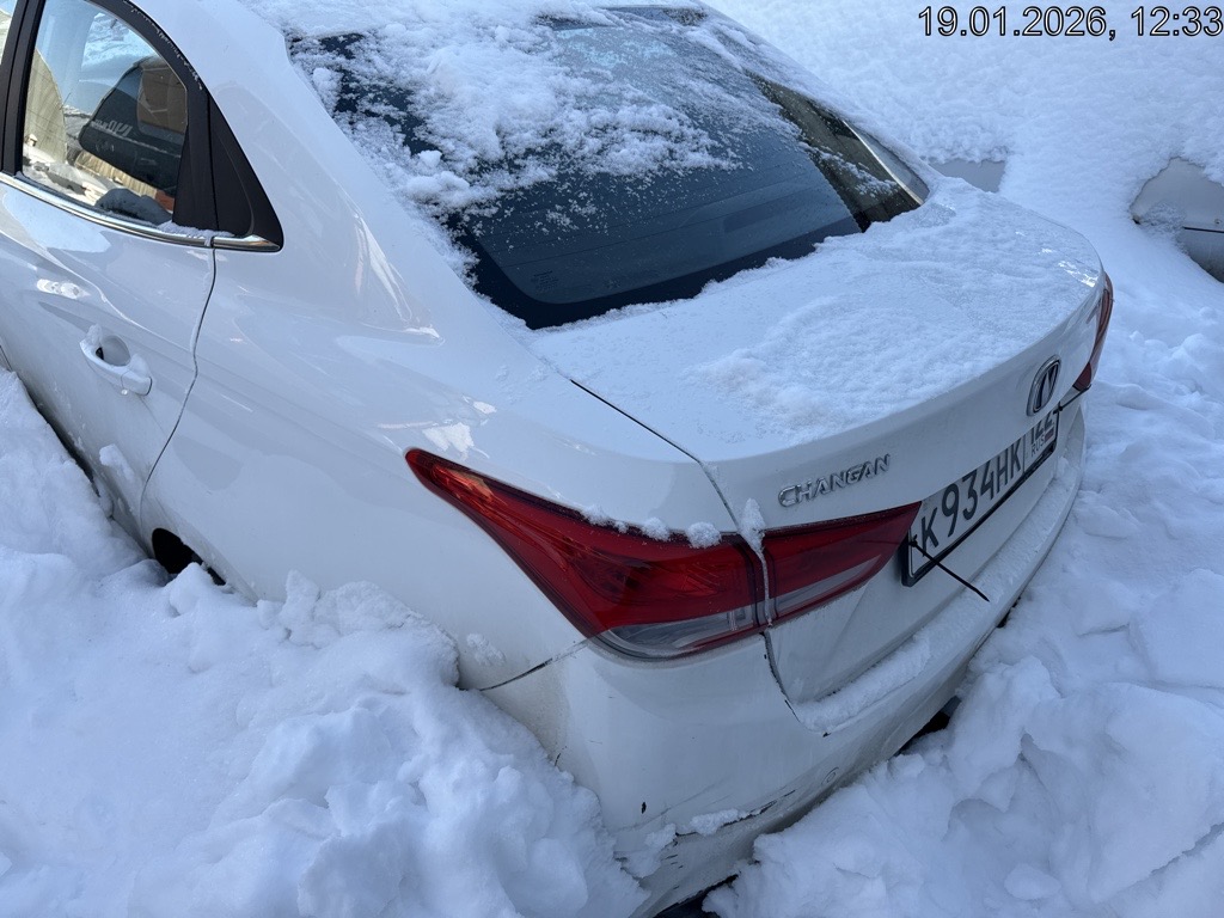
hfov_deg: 71.6
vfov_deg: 56.8
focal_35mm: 24
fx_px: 849
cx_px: 612
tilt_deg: -30.4
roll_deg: -0.8
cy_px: 459
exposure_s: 1/1314
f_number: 1.78
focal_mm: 6.76
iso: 80
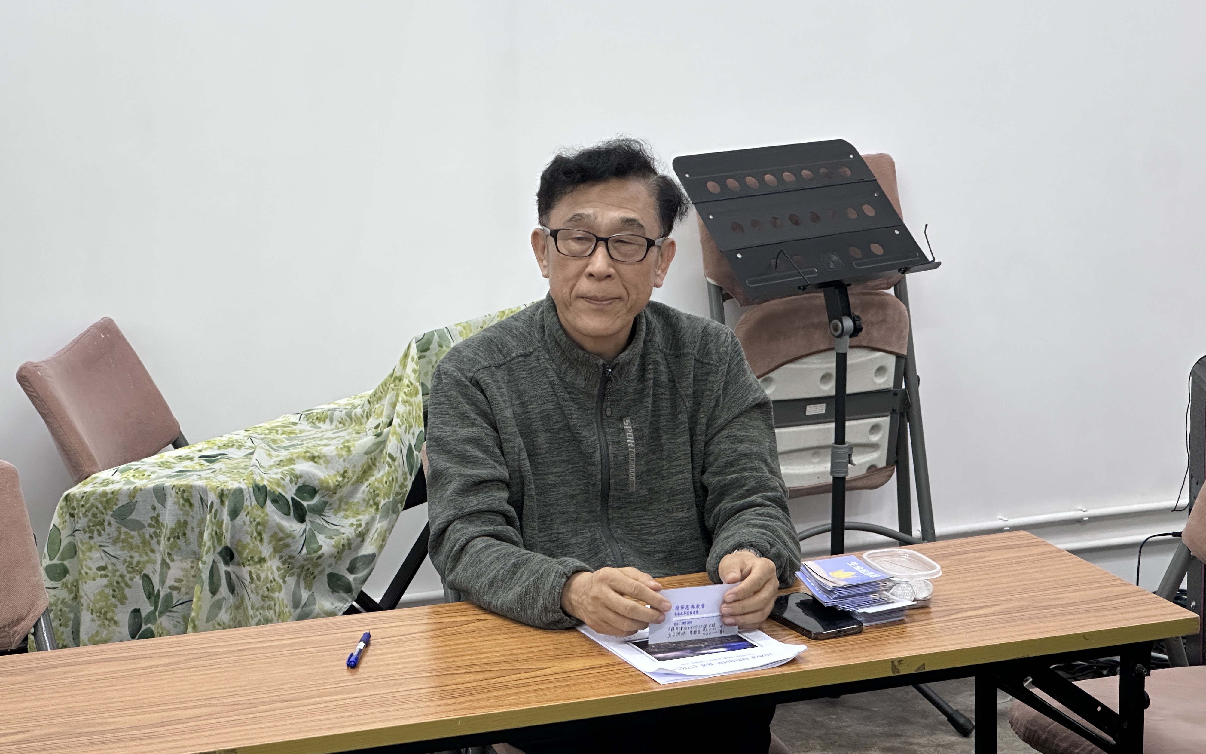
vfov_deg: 15.9
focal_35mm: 82
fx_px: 2695
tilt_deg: -11.4
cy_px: 362
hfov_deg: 25.2
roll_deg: -0.2
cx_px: 604
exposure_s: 1/50
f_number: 2.8
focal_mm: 9
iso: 250
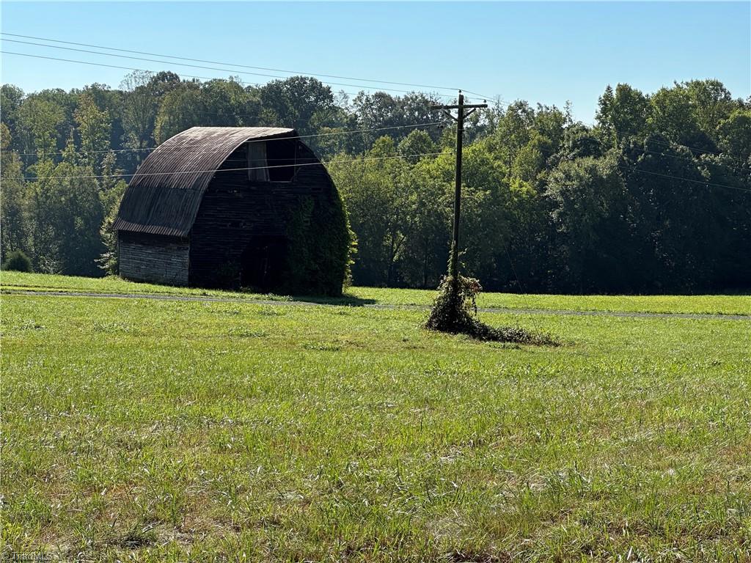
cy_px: 282
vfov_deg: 19.1
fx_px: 1671
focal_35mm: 77
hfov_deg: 25.3
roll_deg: -2.9
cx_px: 376
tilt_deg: -4.5
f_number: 2.8
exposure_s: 1/723
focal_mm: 9
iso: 32
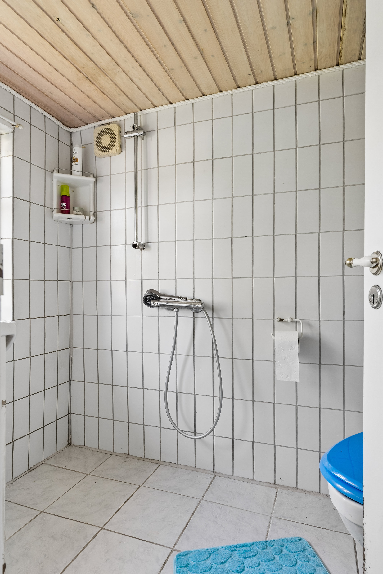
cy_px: 287
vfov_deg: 79.2
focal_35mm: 22
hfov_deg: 57.8
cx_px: 192
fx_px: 347
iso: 200
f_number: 8
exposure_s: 1/8
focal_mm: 14.5
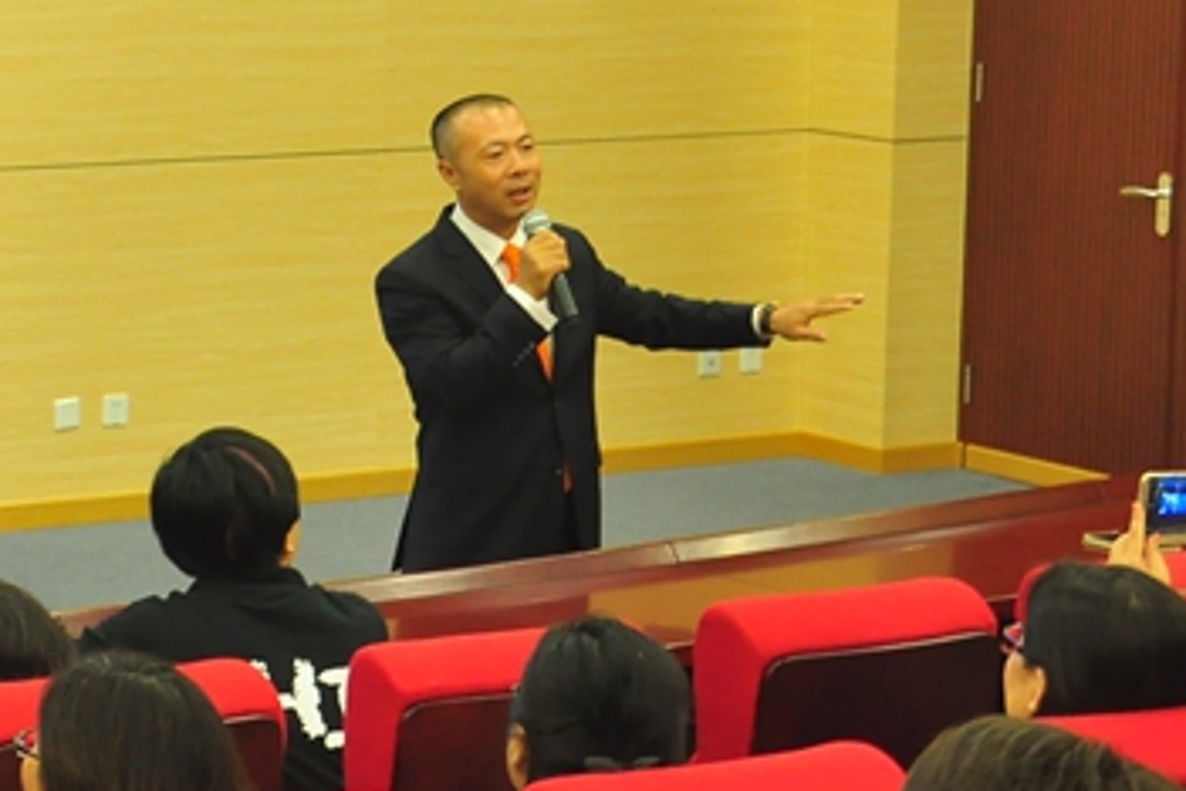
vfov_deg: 27.0
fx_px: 1647
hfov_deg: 39.6
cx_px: 564
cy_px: 399
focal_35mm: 50
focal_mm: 26
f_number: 4
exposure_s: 1/25
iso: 800
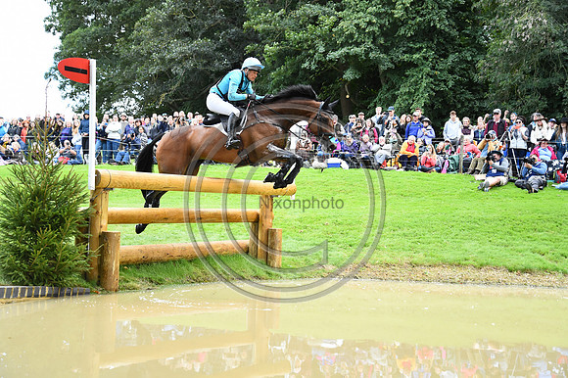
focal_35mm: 48
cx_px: 284
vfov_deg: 28.0
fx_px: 757
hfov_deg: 41.1
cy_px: 189
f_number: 4.2
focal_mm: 48
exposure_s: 1/1600
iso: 3200
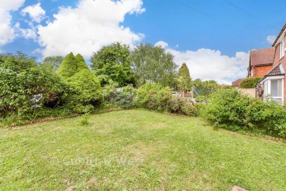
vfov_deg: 77.4
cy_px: 96
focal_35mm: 15
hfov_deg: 100.4
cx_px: 143
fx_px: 119
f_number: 8
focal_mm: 10
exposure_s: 1/80
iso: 160
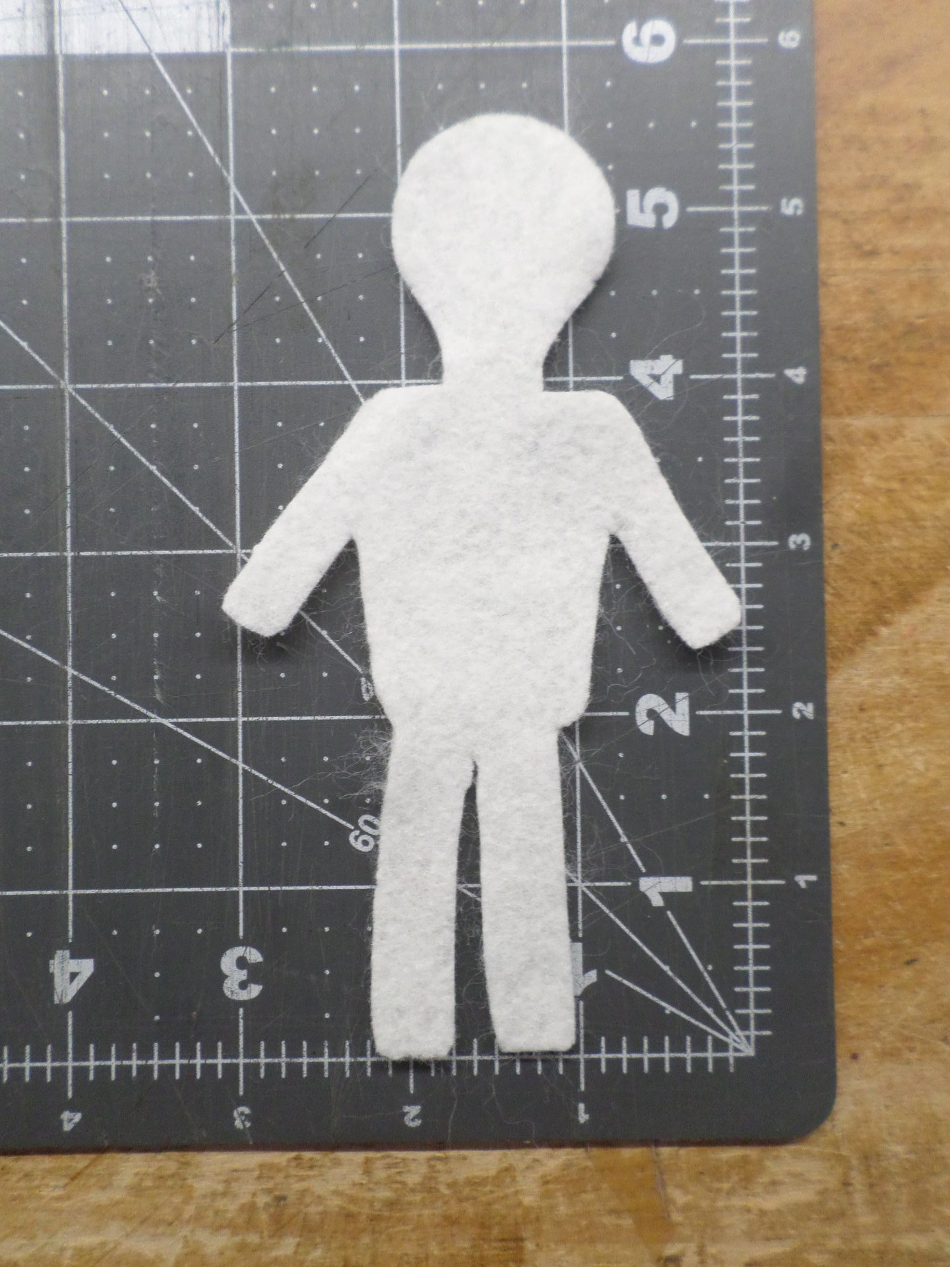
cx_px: 475
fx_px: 915
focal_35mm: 25
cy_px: 634
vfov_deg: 69.4
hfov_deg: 54.9
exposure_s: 1/30
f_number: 2.5
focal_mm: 4.5
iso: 200
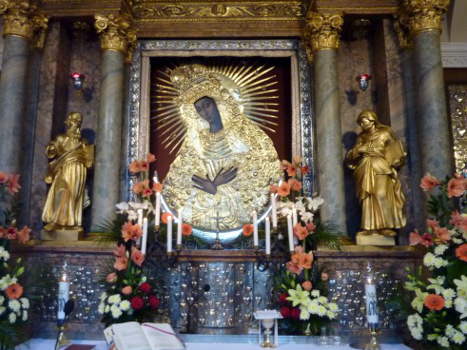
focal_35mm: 28
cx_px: 211
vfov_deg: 49.7
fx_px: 378
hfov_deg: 63.3
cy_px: 184
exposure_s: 1/30
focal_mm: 4.1
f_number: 3.3
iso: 320
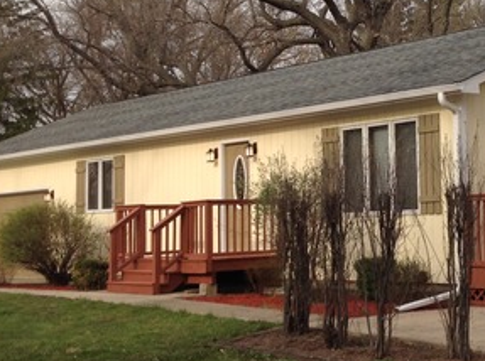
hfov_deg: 24.4
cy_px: 137
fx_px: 1091
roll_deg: +1.3
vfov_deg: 18.8
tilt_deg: +6.0
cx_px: 436
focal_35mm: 78
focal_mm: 4.28
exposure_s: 1/1163
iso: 50
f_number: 2.4
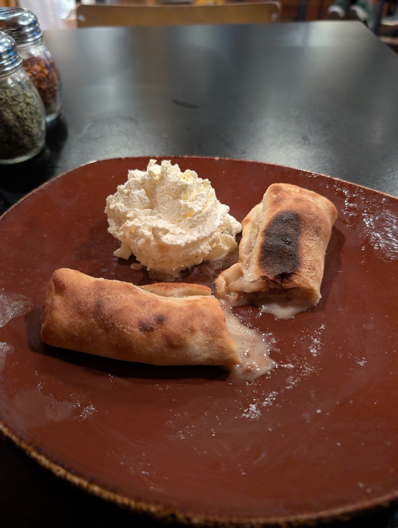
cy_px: 264
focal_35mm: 24
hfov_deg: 56.9
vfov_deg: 71.5
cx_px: 199
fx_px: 367
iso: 1003
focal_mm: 6.9
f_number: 1.68
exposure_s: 1/100
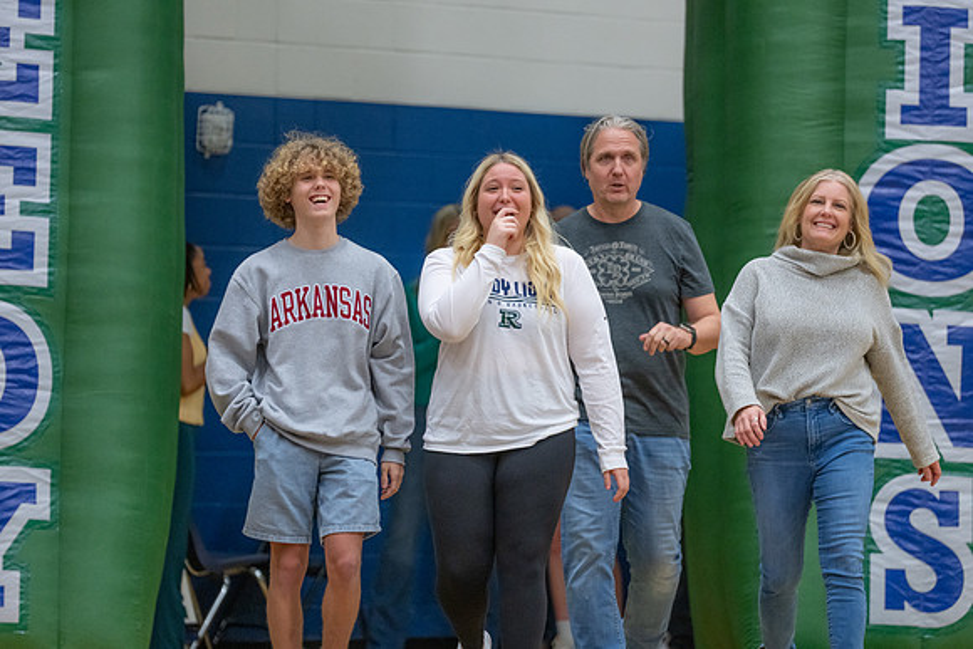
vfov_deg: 6.4
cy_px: 324
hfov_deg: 9.6
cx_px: 486
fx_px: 5776
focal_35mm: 214
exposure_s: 1/400
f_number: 2.8
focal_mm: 194
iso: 2500
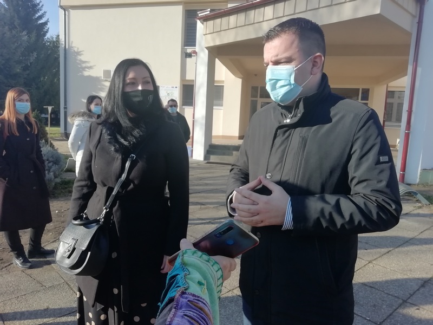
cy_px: 162
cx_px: 216
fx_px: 325
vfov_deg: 53.1
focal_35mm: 26
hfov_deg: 67.3
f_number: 2.2
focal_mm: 3.46
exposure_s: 1/561
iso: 50
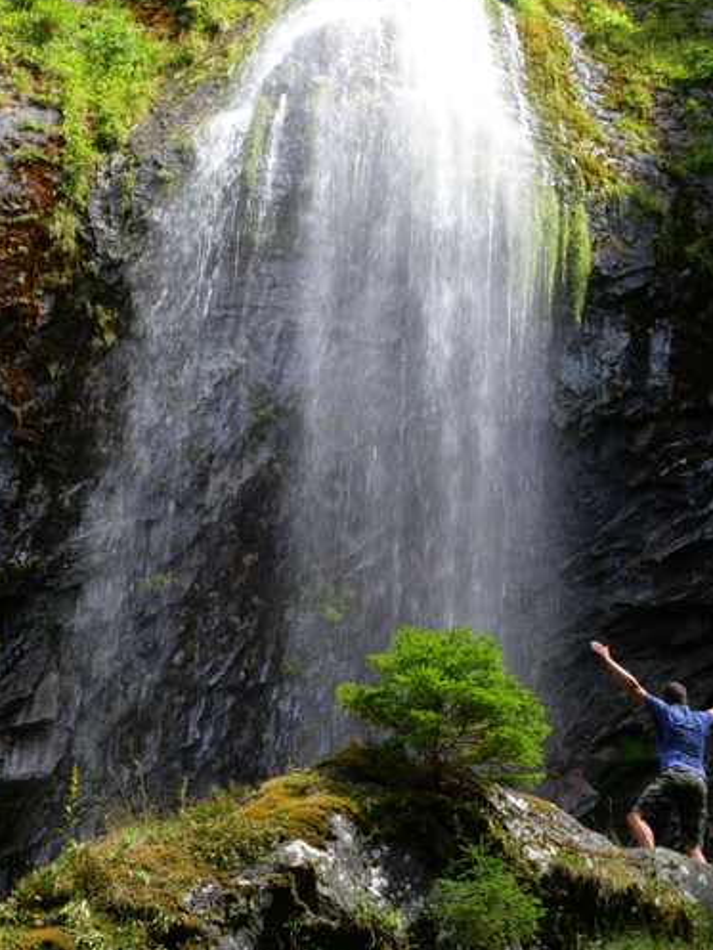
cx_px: 403
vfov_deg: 26.1
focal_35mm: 74
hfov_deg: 19.9
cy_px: 277
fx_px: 2031
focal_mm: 23
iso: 200
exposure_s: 1/50
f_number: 16
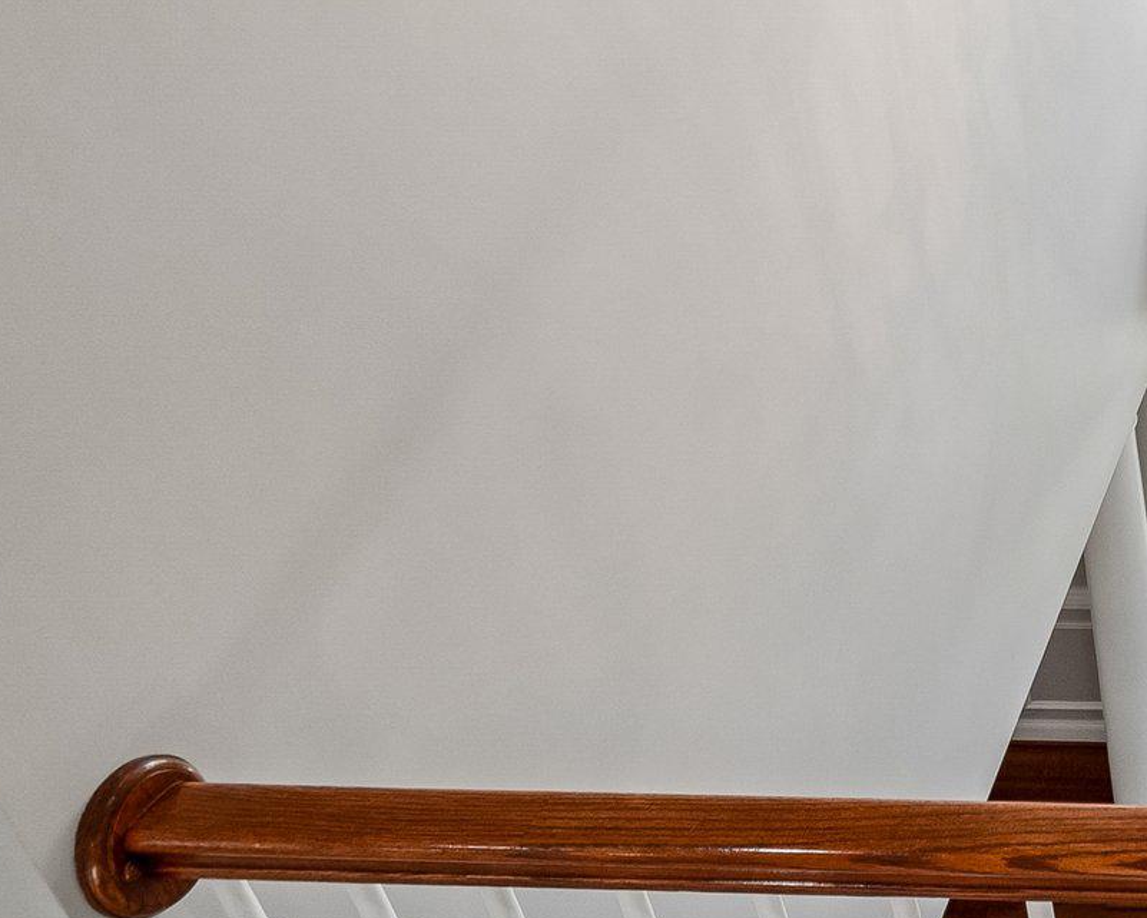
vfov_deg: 38.2
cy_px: 82
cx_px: 1422
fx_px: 1222
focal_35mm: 36
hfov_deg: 36.6
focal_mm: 10
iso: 400
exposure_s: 1/50
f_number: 8
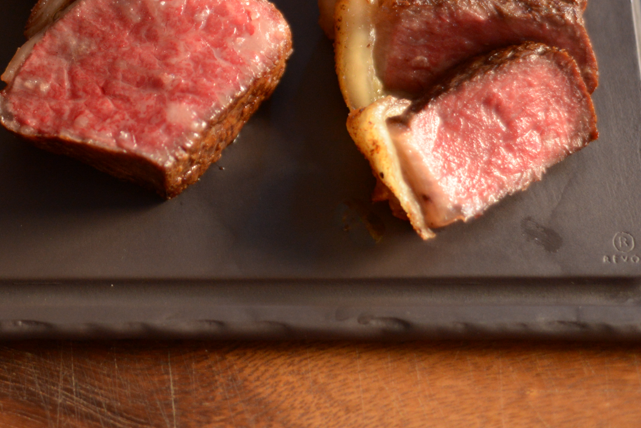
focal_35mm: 103
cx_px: 117
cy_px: 52
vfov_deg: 13.2
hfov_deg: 19.6
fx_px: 1835
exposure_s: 1/125
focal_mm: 50
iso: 1600
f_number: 1.8
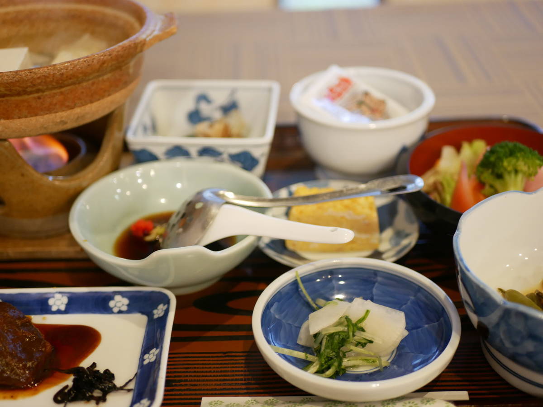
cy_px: 204
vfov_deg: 29.1
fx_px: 785
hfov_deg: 38.2
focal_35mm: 50
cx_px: 272
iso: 800
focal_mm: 25
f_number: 1.7
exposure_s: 1/60
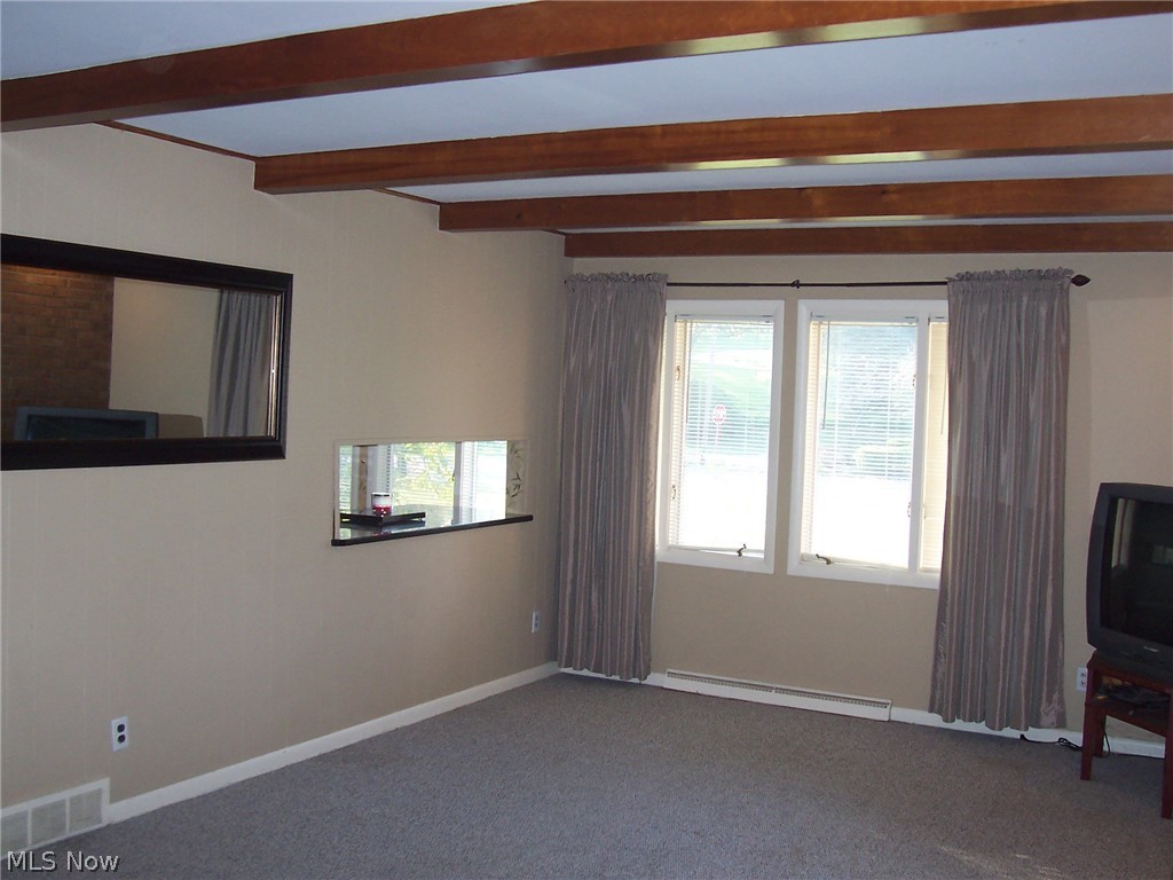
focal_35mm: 37
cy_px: 440
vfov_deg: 38.7
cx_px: 586
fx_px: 1254
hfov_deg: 50.1
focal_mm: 5.6
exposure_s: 1/60
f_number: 2.8
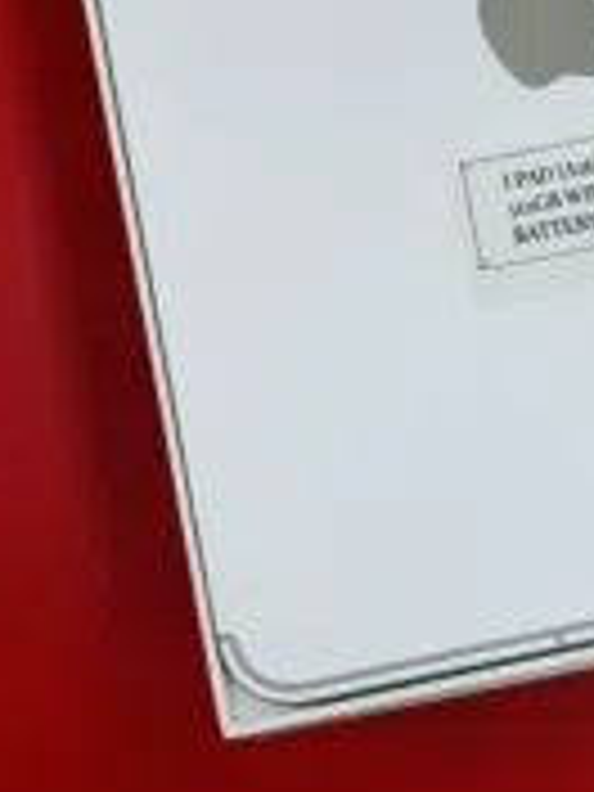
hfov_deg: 8.4
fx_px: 4004
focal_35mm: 175
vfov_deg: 11.2
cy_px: 32
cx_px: 648
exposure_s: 1/121
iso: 40
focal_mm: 9
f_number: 2.8
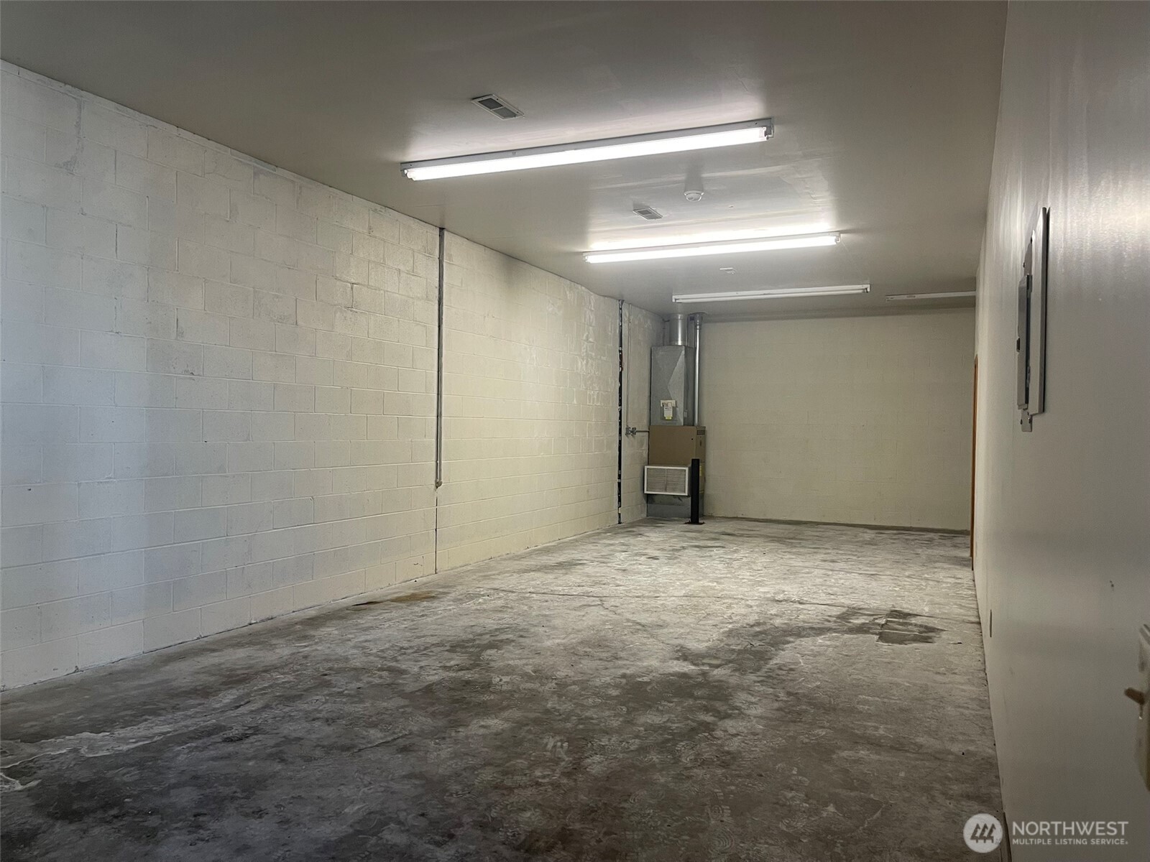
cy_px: 431
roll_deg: -0.6
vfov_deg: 54.9
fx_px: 831
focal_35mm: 25
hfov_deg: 69.4
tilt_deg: +0.3
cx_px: 575
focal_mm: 5.1
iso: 100
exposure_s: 1/60
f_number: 1.6
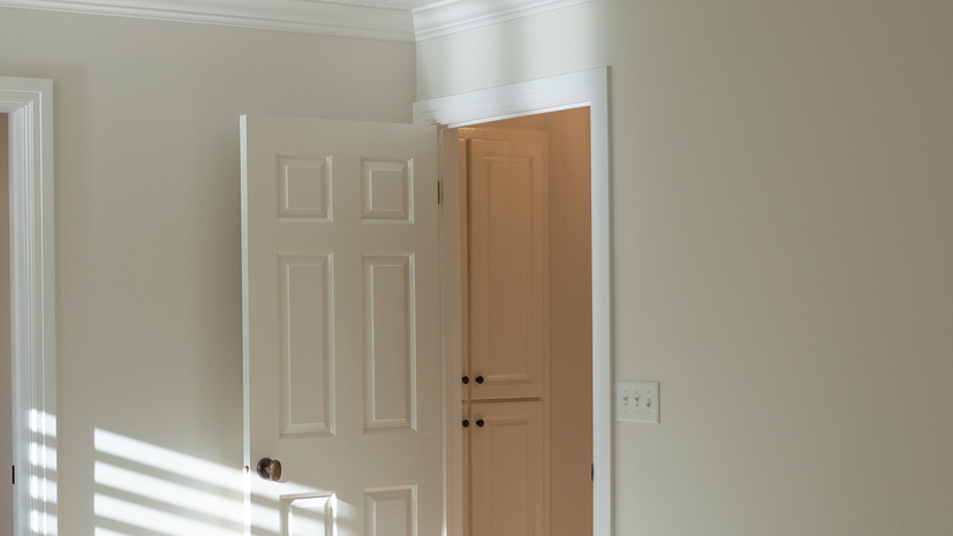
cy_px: 338
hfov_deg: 31.8
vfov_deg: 19.1
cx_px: 108
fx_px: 1592
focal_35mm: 63
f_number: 4
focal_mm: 24
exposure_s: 1/160
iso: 160
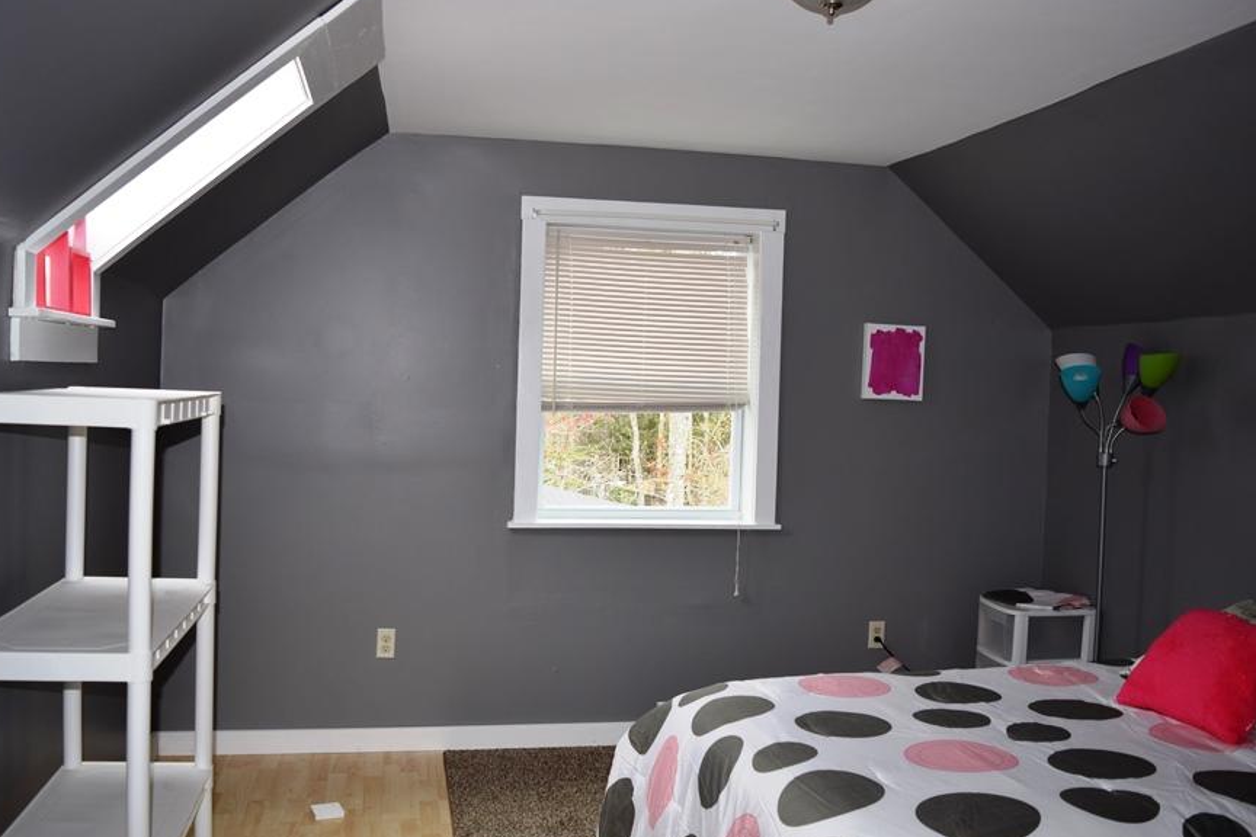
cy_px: 413
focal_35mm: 32
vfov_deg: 41.1
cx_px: 631
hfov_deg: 58.7
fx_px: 1116
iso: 100
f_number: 3.5
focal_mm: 18
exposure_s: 1/60
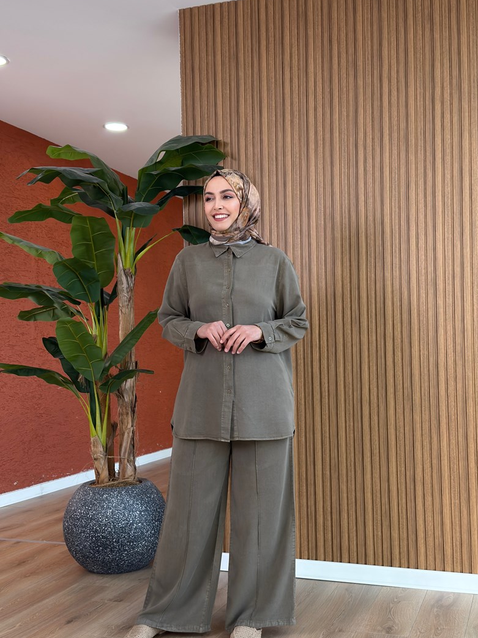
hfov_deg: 33.6
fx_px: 792
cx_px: 255
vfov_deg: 43.8
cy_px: 343
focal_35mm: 43
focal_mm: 6.76
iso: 160
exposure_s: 1/222
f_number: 1.78
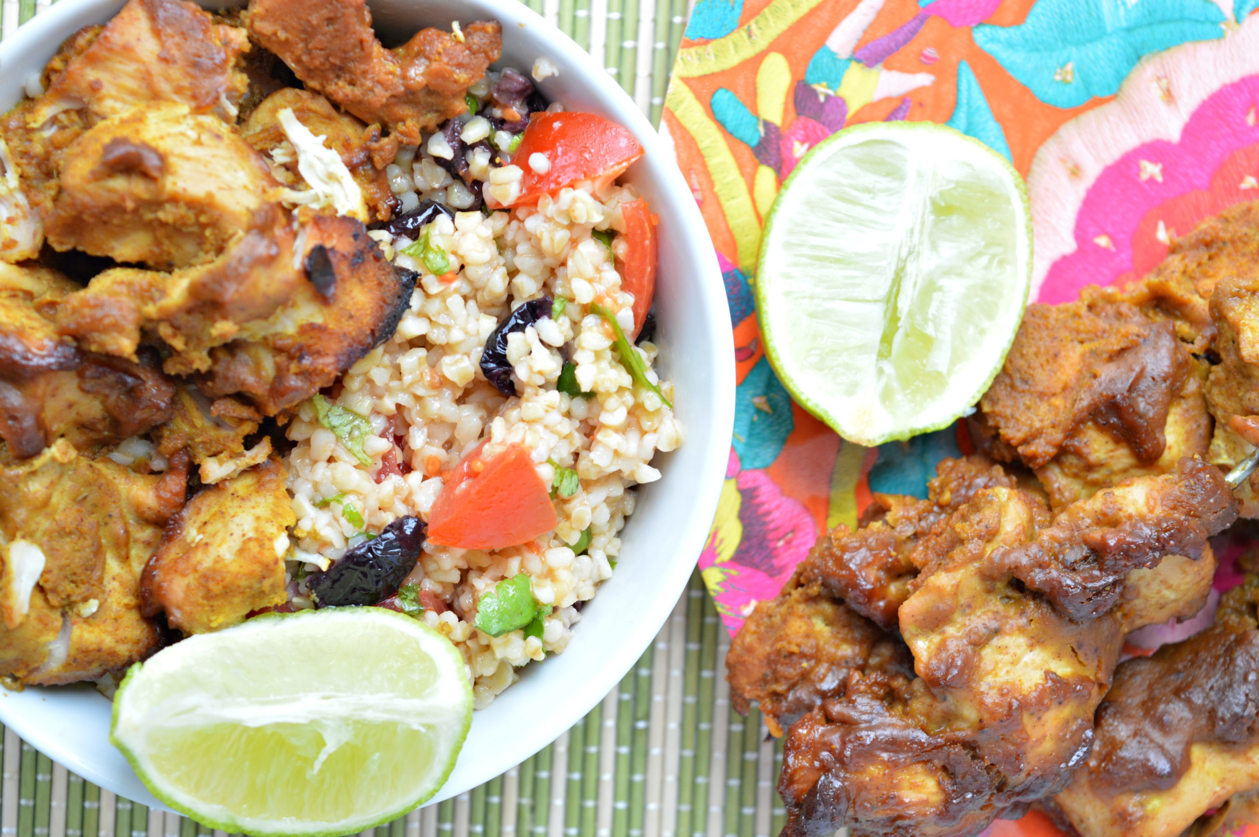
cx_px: 630
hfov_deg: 24.6
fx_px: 2882
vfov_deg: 16.5
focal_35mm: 82
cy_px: 418
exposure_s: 1/15
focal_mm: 55
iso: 400
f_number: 5.6
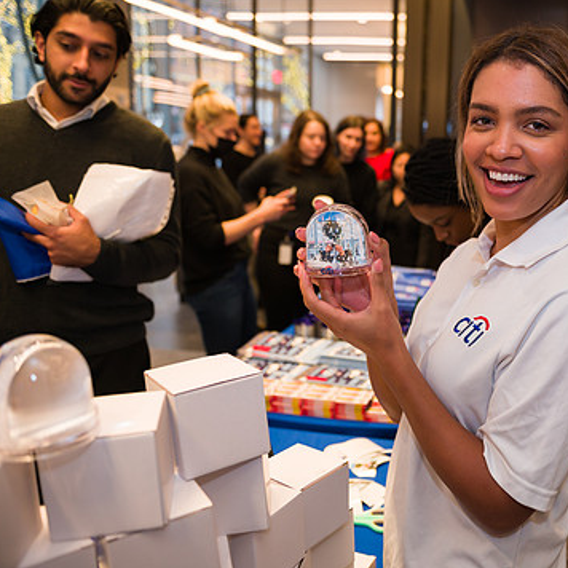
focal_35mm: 36
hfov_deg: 43.9
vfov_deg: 46.0
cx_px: 452
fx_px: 668
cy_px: 265
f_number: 3.2
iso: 400
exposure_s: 1/200
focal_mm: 26
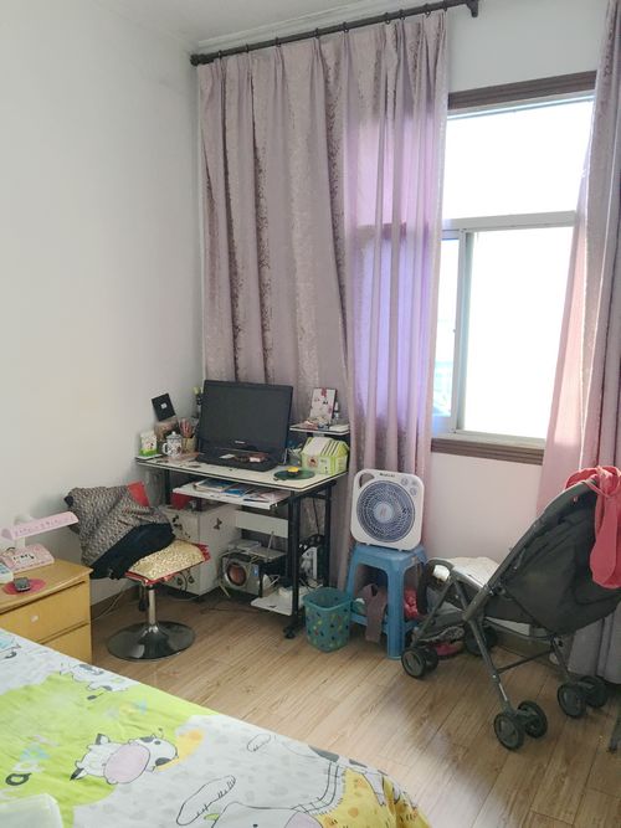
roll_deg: -1.9
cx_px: 310
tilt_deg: -8.4
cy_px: 414
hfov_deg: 48.2
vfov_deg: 61.7
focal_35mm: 29
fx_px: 694
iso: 64
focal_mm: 4.15
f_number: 2.2
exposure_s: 1/17
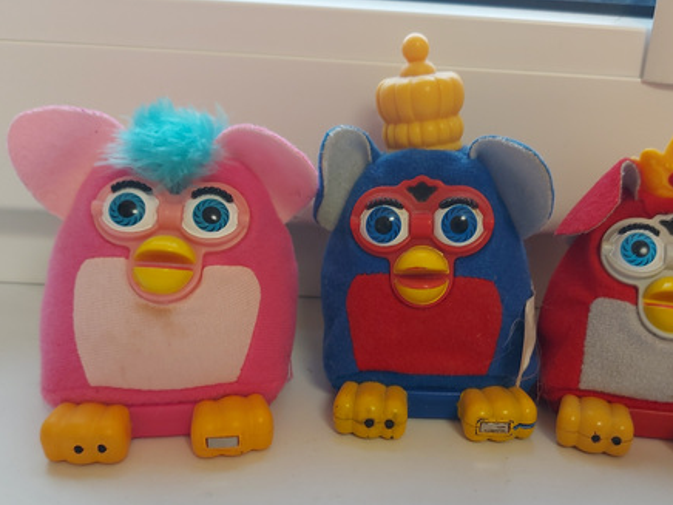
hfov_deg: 55.0
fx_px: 642
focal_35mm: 33
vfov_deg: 42.9
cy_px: 286
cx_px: 397
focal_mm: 5.23
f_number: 1.8
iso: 100
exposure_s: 1/50
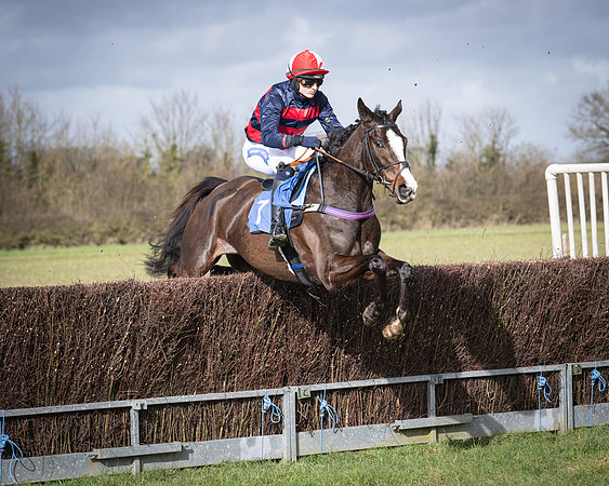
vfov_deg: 9.7
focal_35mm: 159
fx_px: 2861
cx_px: 308
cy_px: 236
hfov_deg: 12.2
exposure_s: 1/3200
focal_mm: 110
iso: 400
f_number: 4
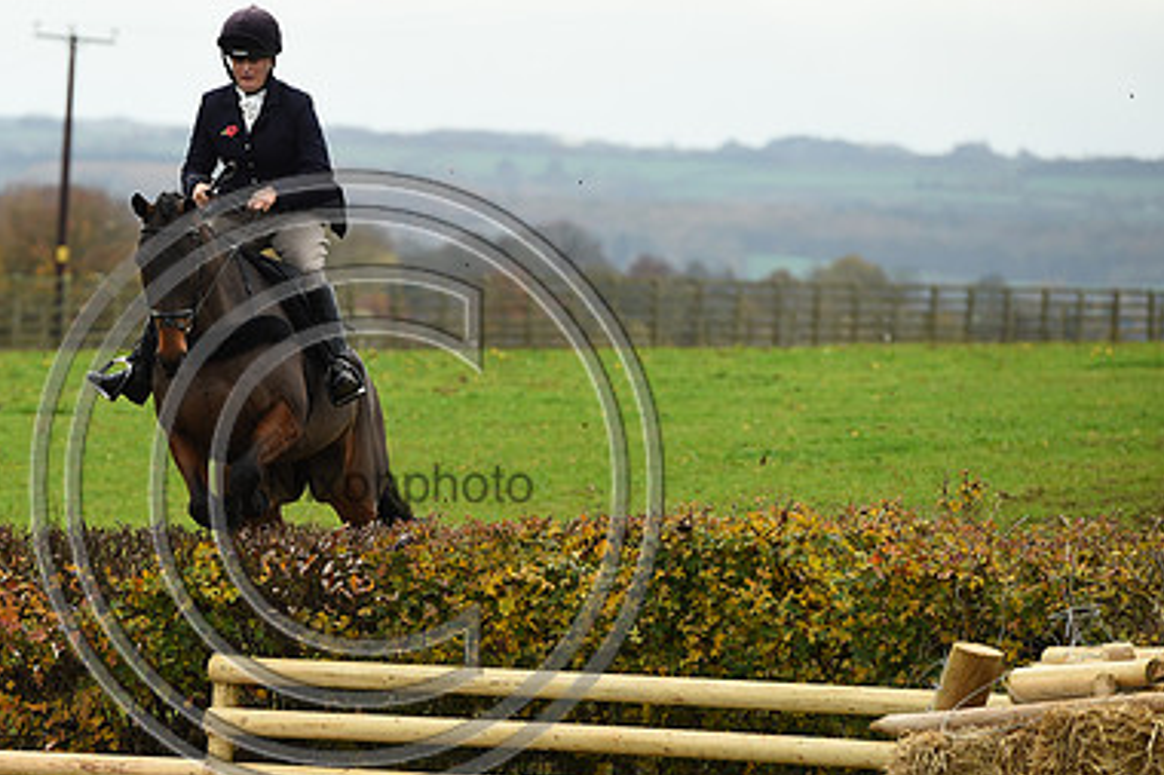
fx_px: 9631
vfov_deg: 4.6
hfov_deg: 6.9
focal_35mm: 298
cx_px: 312
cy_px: 444
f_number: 5
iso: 800
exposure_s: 1/1000
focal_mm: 195
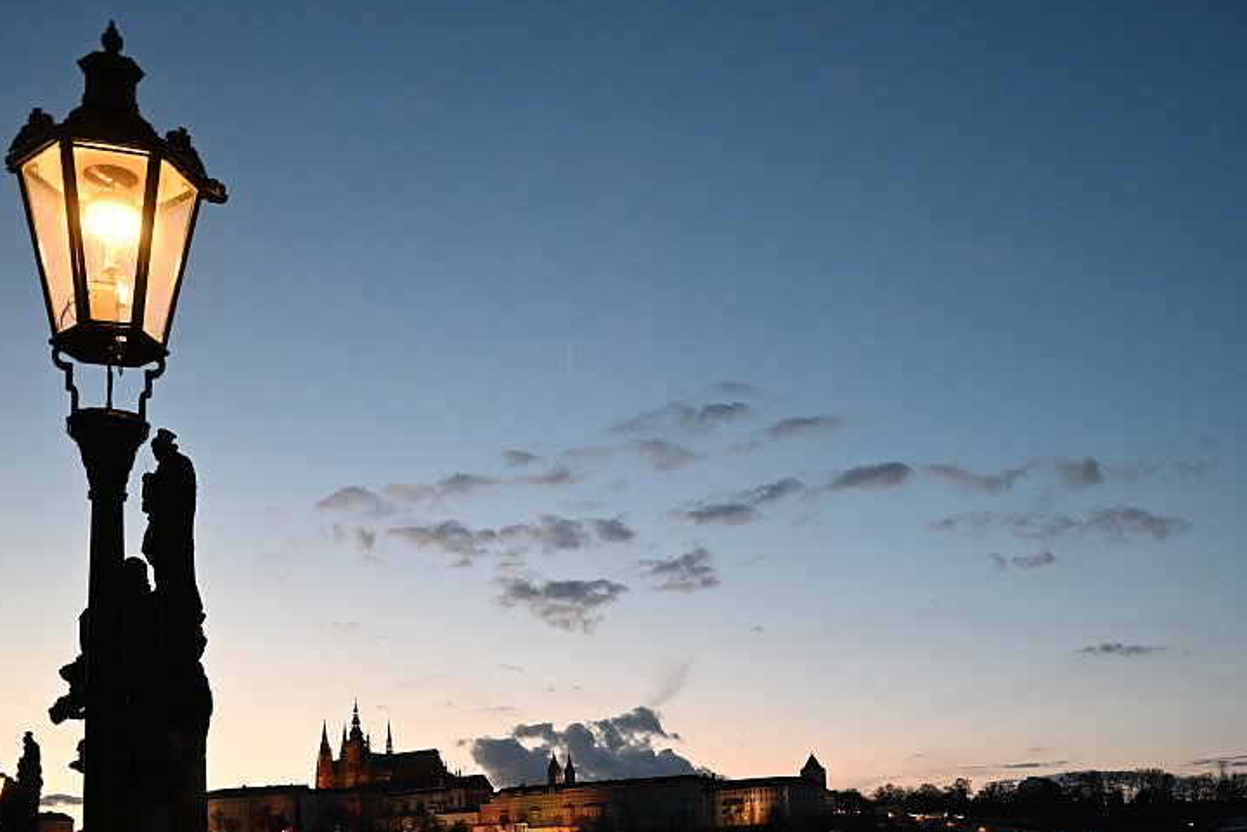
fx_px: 1385
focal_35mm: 40
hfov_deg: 48.3
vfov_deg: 32.4
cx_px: 708
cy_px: 678
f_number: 3.5
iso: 1100
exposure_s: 1/125
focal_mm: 16
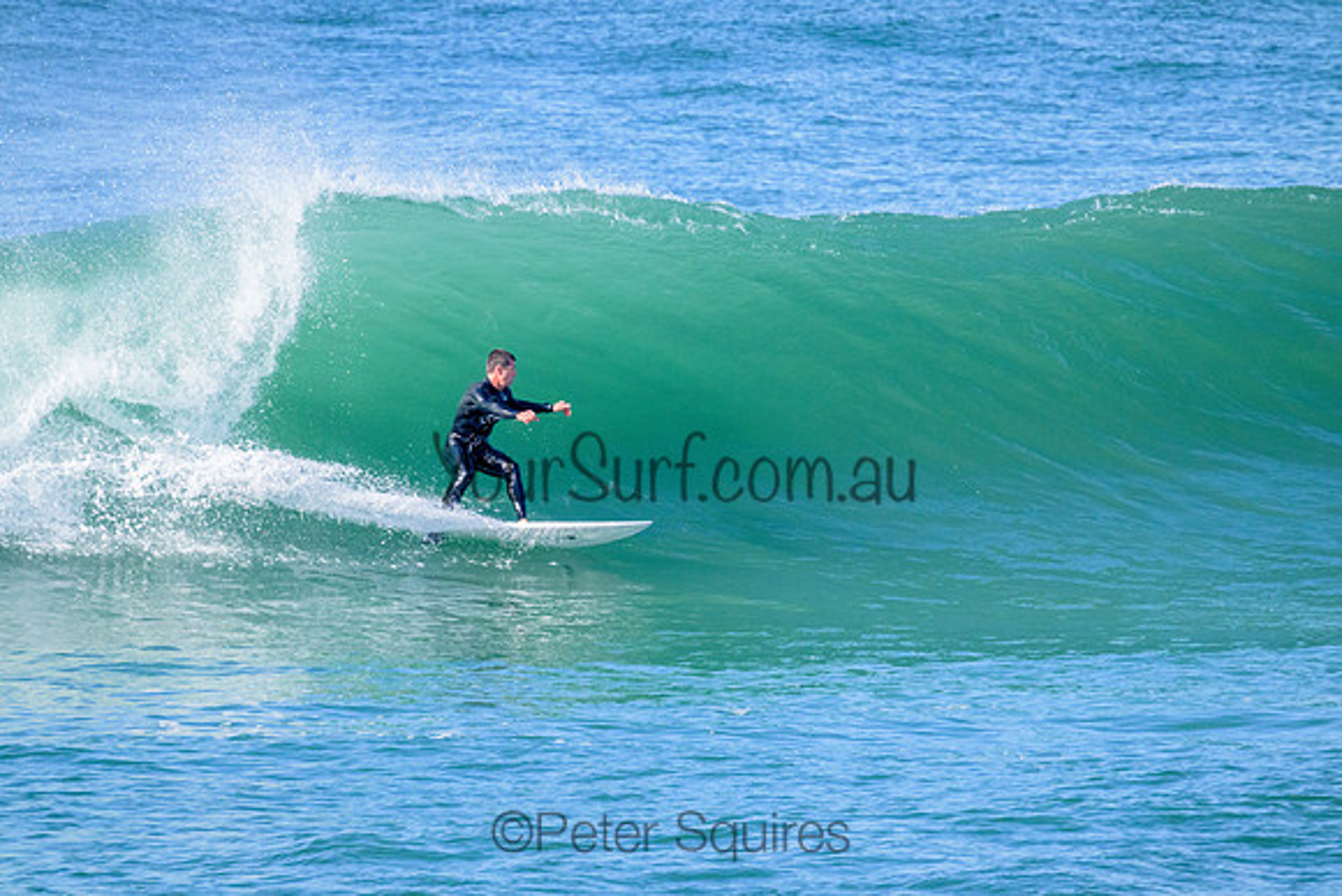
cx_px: 671
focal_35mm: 800
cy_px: 448
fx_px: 29828
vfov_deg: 1.7
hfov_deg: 2.6
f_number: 11
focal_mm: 800
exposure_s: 1/2000
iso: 3200
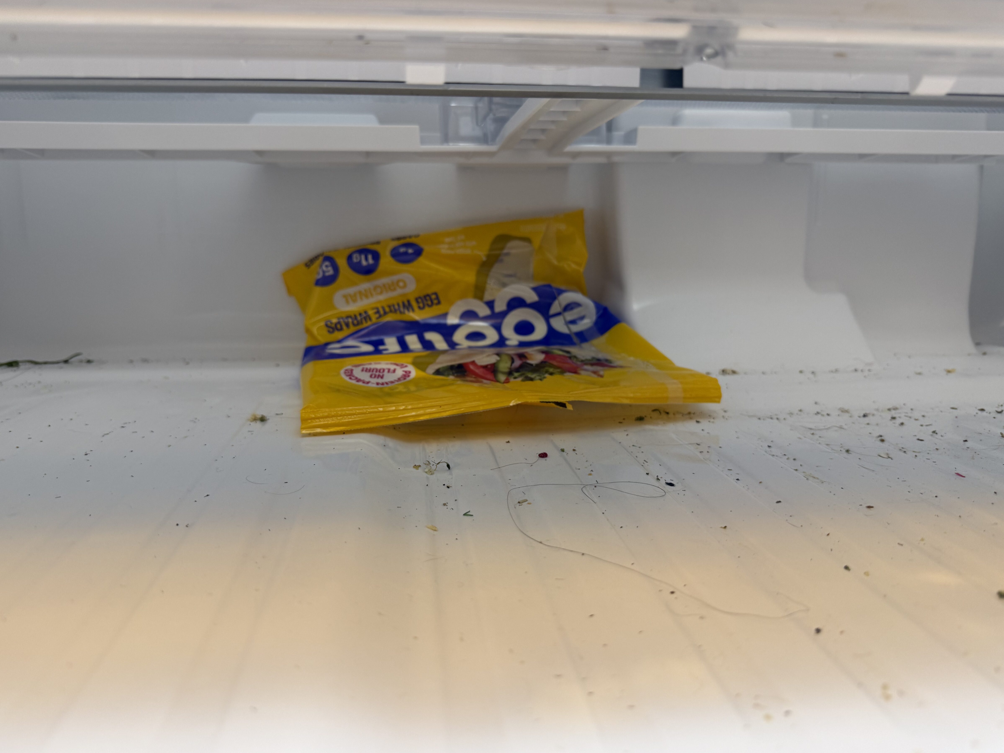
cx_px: 483
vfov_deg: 54.9
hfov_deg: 69.4
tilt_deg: -9.8
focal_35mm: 25
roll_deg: +0.3
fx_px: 725
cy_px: 379
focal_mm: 6.76
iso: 100
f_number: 1.78
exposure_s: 1/60
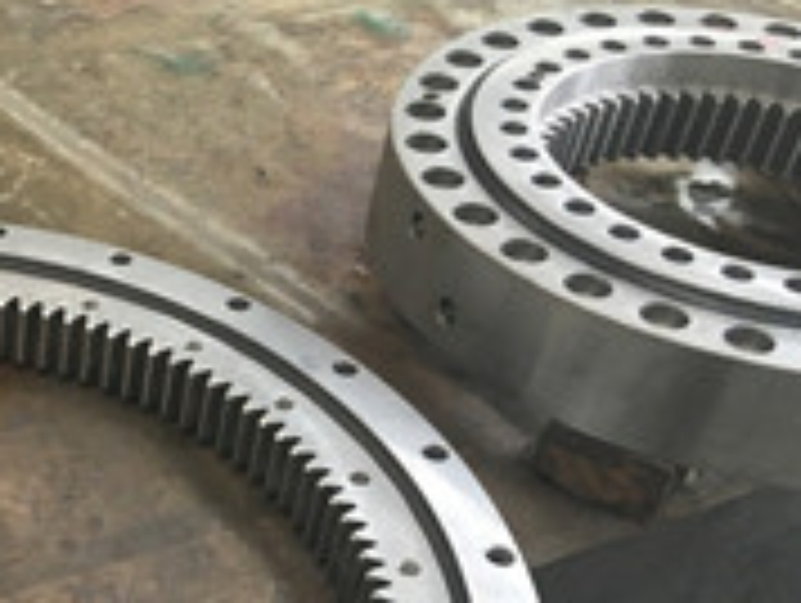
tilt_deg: -45.3
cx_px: -40
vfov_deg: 21.7
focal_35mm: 65
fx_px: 1506
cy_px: 630
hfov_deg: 27.7
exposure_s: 1/17
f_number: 2.2
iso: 32
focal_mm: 4.15
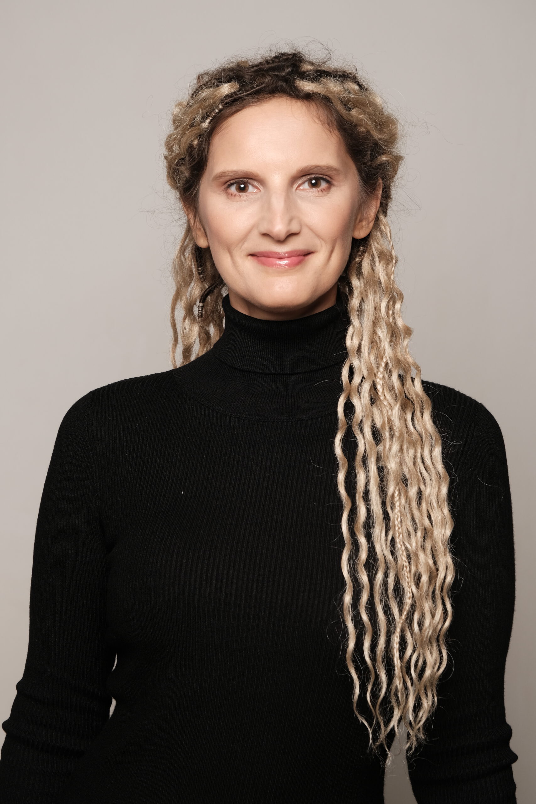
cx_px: 268
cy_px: 402
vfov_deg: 24.8
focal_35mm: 82
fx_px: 1831
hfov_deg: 16.7
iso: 320
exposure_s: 1/125
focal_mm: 54.5
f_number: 7.1
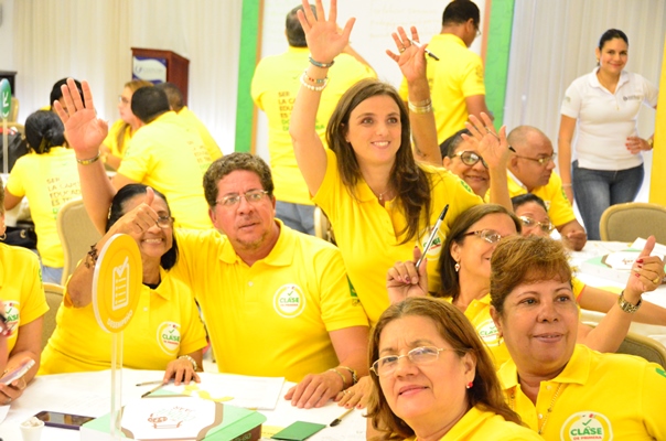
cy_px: 220
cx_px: 333
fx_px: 1329
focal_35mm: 72
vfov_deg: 18.8
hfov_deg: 28.1
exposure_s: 1/30
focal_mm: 48
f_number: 4.5
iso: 6400
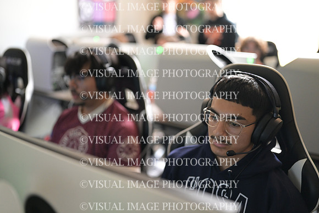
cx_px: 160
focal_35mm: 40
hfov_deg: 48.4
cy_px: 106
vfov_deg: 33.4
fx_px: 355
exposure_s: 1/400
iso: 2200
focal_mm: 40
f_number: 1.4
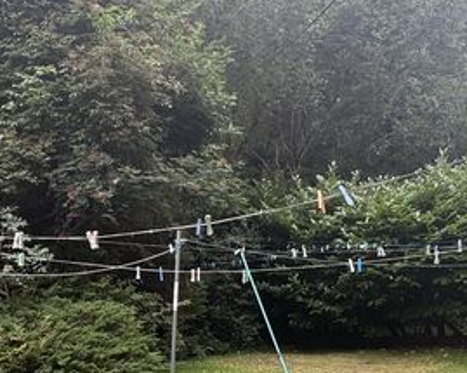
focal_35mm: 52
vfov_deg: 27.3
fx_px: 718
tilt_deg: -6.6
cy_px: 380
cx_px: 80
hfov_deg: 34.7
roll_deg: +2.4
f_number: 2.2
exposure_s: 1/99
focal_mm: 2.22
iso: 50
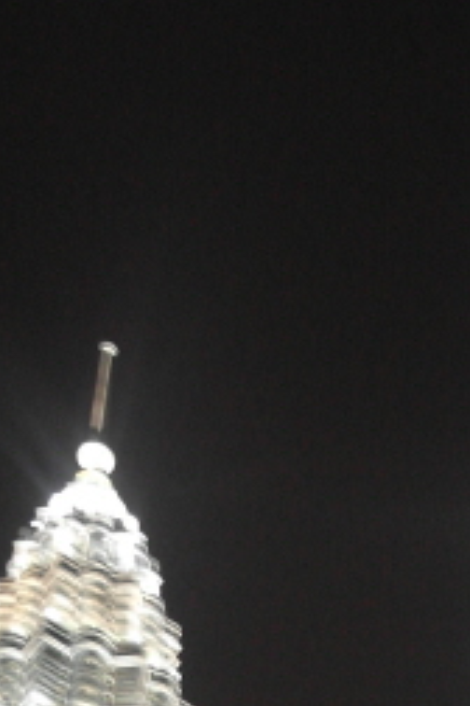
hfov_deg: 11.6
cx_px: 298
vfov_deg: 14.6
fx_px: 2311
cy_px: 1370
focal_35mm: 118
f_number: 3.8
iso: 800
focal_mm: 19
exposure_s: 1/6
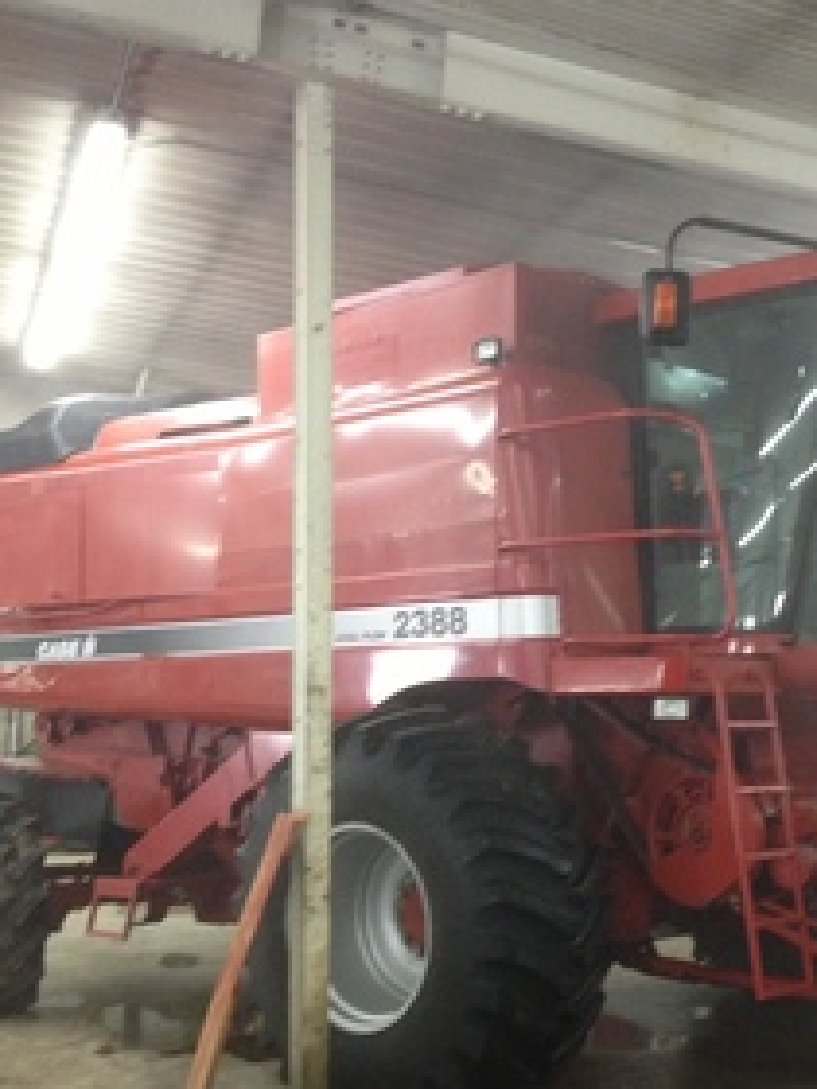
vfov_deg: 37.4
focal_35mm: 51
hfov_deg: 28.4
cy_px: 642
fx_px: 1605
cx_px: 545
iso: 200
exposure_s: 1/20
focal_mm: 4.28
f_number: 2.4
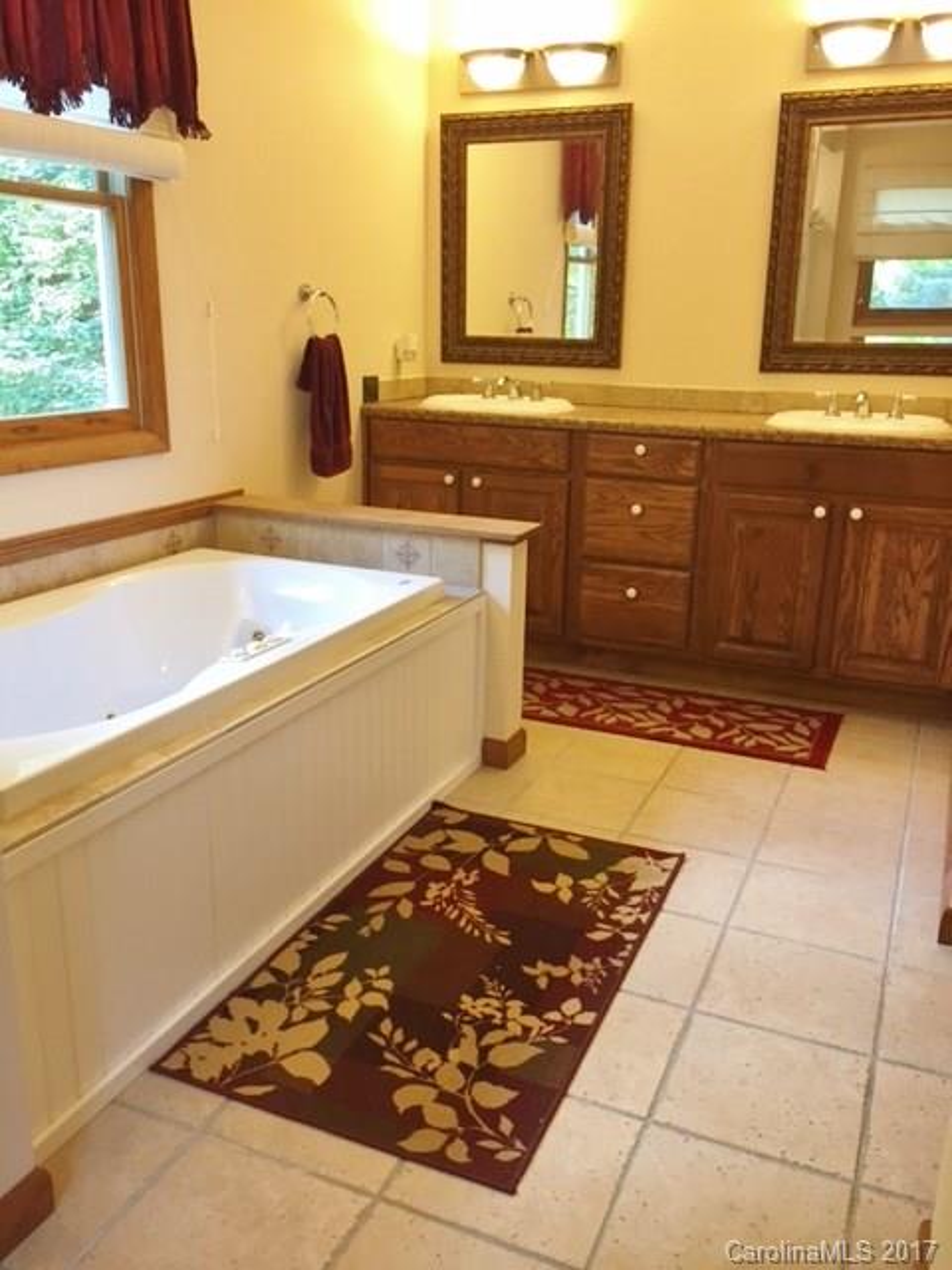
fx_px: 1063
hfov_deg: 48.2
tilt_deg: -15.4
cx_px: 476
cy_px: 635
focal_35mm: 29
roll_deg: -2.2
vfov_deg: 61.7
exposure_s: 1/30
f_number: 2.2
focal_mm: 4.15
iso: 50
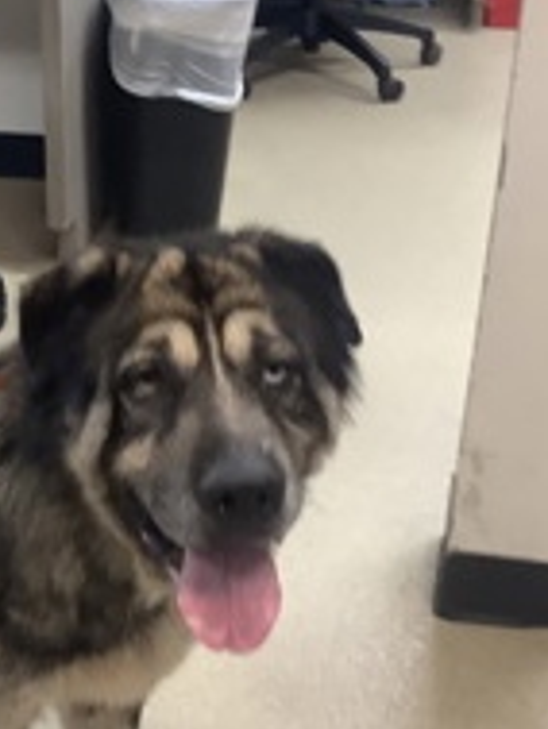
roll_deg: +0.7
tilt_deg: -30.5
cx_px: 60
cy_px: 559
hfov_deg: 20.9
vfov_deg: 27.7
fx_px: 1455
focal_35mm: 69
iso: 200
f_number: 2.4
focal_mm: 3.3
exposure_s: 1/50
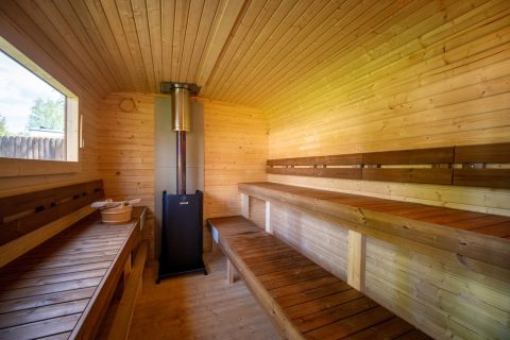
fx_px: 198
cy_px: 170
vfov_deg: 81.2
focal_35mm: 14
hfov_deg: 104.3
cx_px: 255
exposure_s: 1/60
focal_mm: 14
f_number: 4
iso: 160
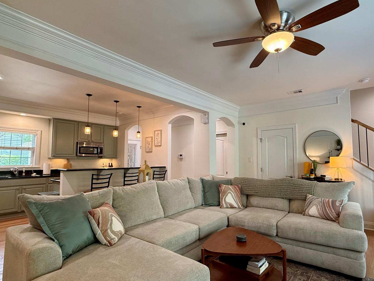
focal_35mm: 19
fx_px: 205
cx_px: 203
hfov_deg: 84.5
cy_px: 144
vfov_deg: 68.7
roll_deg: -0.1
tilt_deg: +3.9
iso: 200
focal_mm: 2.22
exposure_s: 1/60
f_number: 2.2
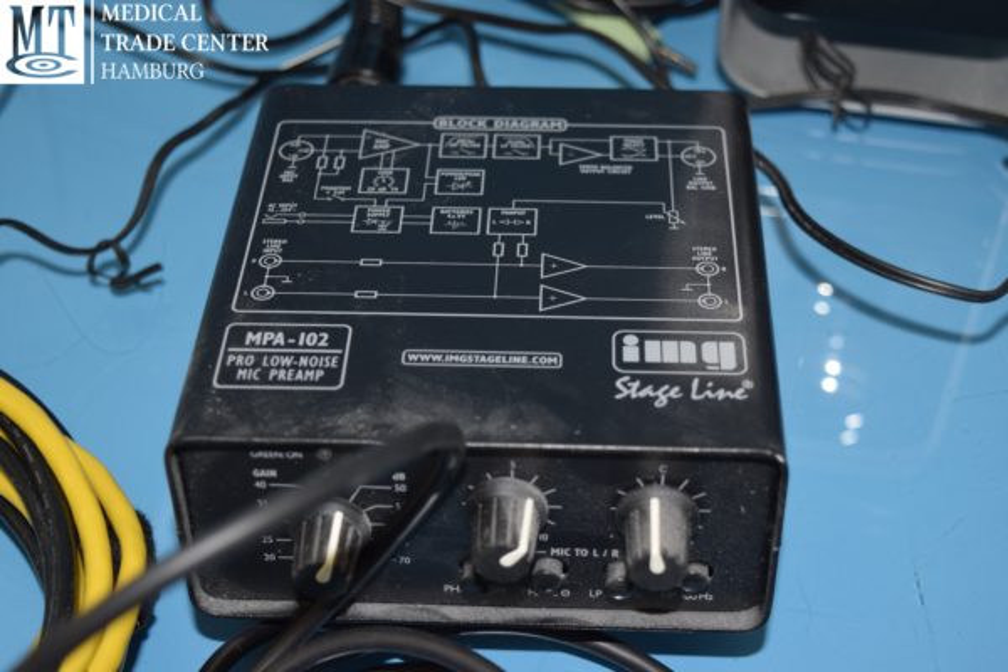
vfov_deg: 21.6
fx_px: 1764
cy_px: 336
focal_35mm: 63
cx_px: 504
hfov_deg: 31.9
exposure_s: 1/125
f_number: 5.6
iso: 640
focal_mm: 42
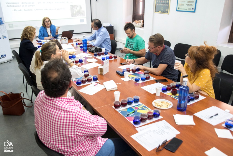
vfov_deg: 43.6
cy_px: 78
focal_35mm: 30
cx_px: 116
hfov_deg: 61.9
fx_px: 194
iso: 1600
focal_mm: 20
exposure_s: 1/80
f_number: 4
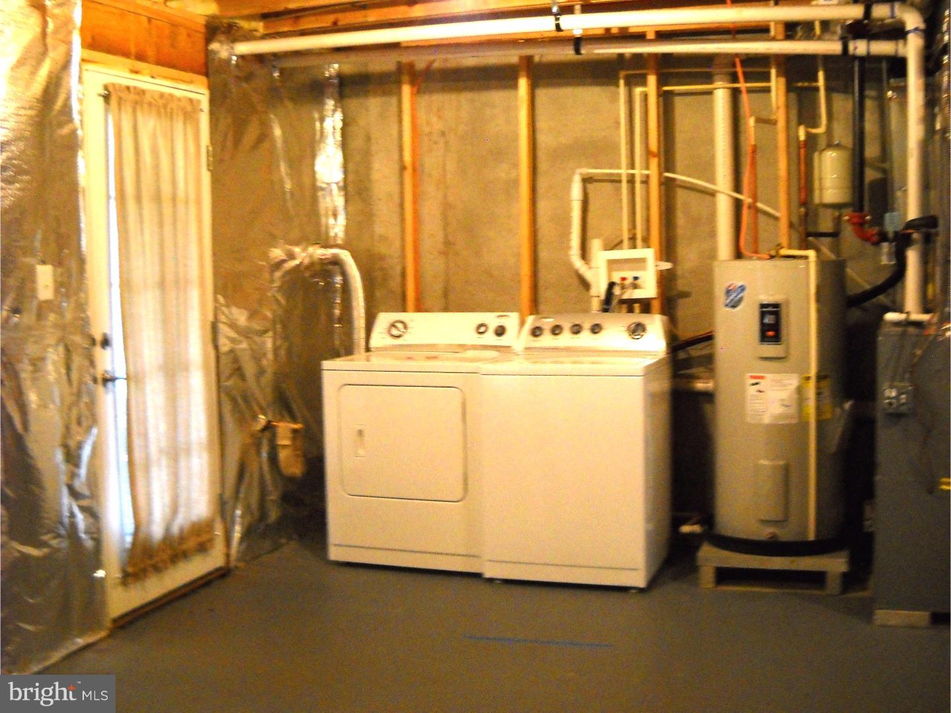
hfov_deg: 45.8
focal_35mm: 41
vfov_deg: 35.1
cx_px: 476
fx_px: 1126
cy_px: 356
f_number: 3.1
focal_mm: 6.72
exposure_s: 1/27
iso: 400
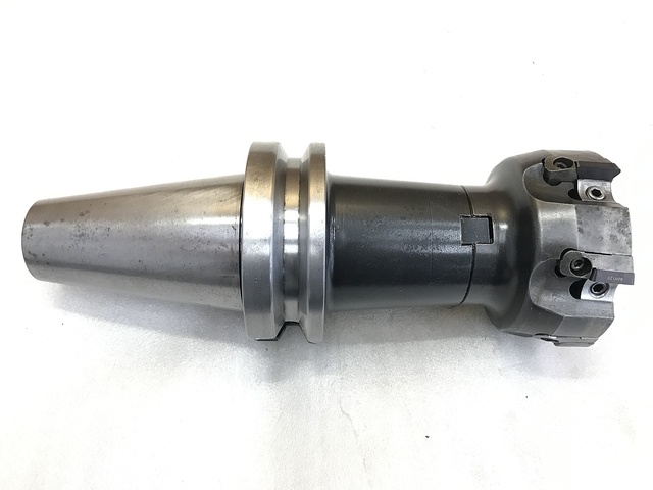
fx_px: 528
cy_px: 245
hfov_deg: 63.4
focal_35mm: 28
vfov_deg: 49.7
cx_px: 326
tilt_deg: -68.2
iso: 40
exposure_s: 1/25
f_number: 1.8
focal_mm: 3.99
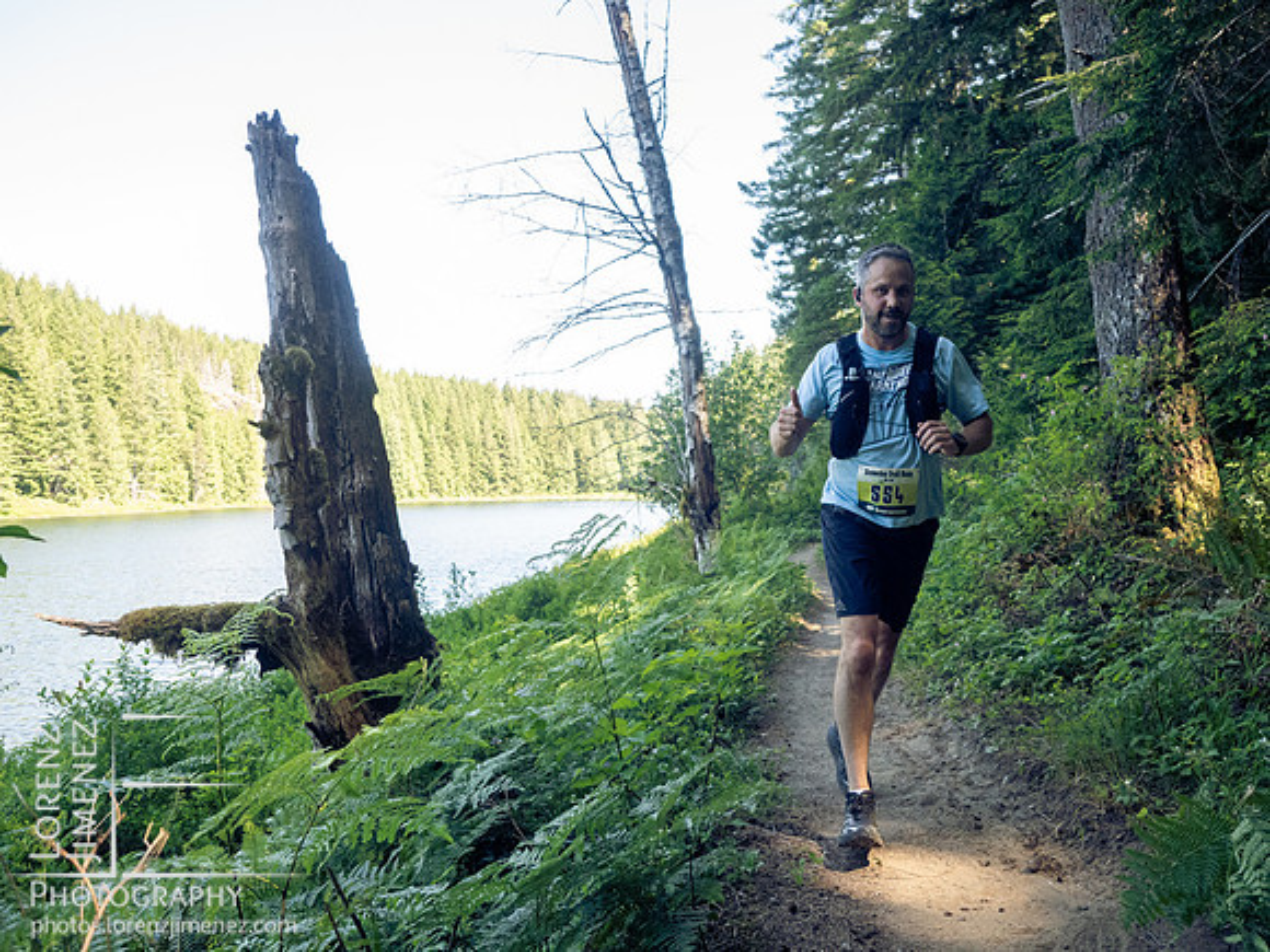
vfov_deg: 49.7
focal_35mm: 28
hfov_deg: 63.4
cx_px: 635
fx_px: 1027
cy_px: 476
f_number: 2.8
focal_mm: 14
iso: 1250
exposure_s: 1/1000
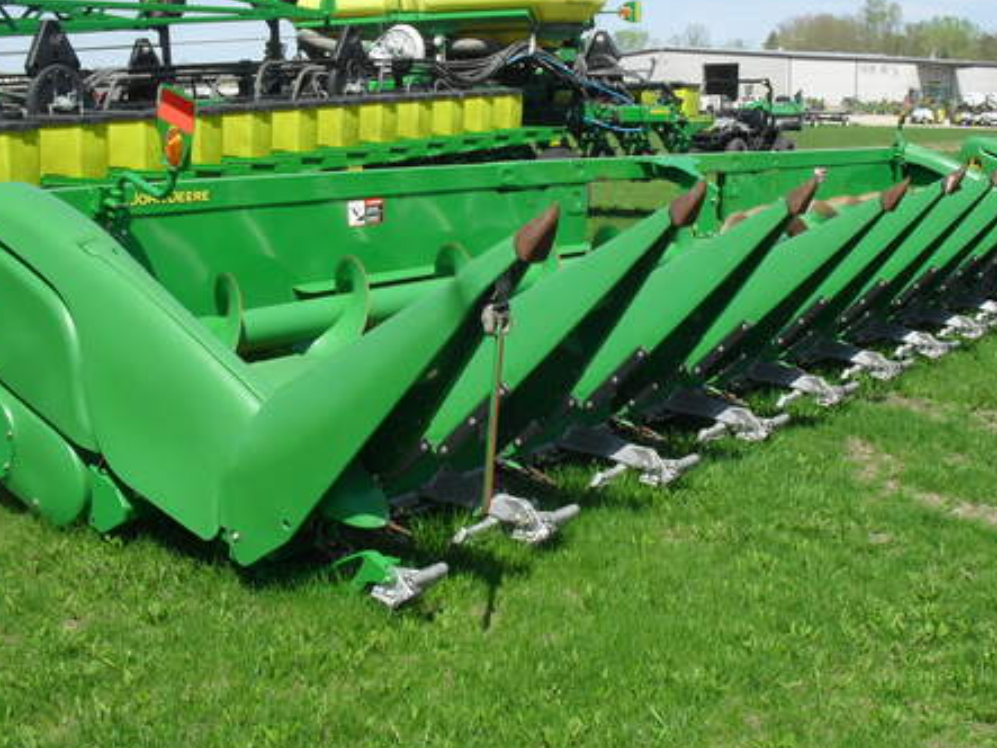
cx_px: 545
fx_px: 1238
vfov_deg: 33.6
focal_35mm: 43
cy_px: 354
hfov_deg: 43.8
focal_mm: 6.3
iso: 100
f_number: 8.4
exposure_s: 1/180
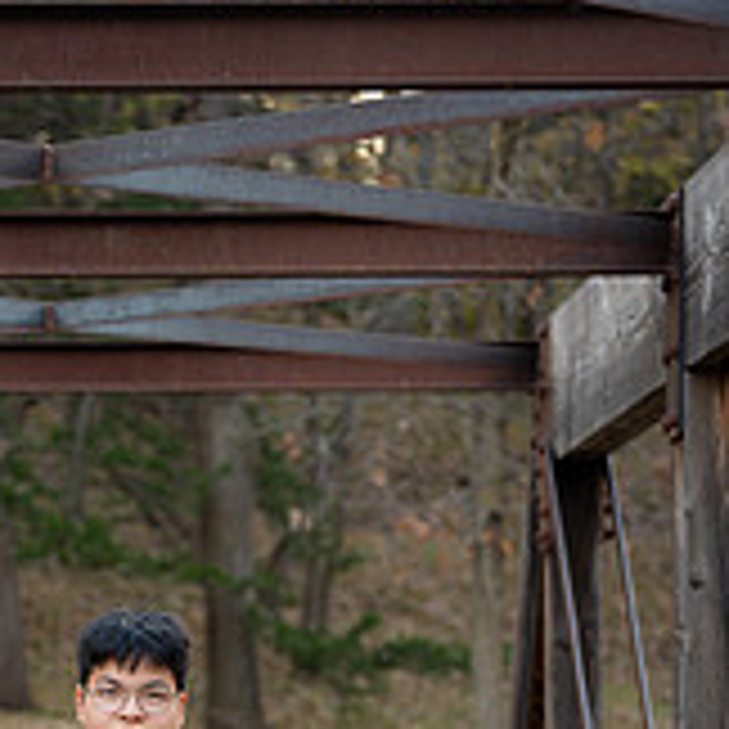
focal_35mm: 201
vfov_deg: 8.6
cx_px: 122
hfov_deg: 8.7
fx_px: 4789
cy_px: 922
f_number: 3.5
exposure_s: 1/125
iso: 200
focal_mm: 85
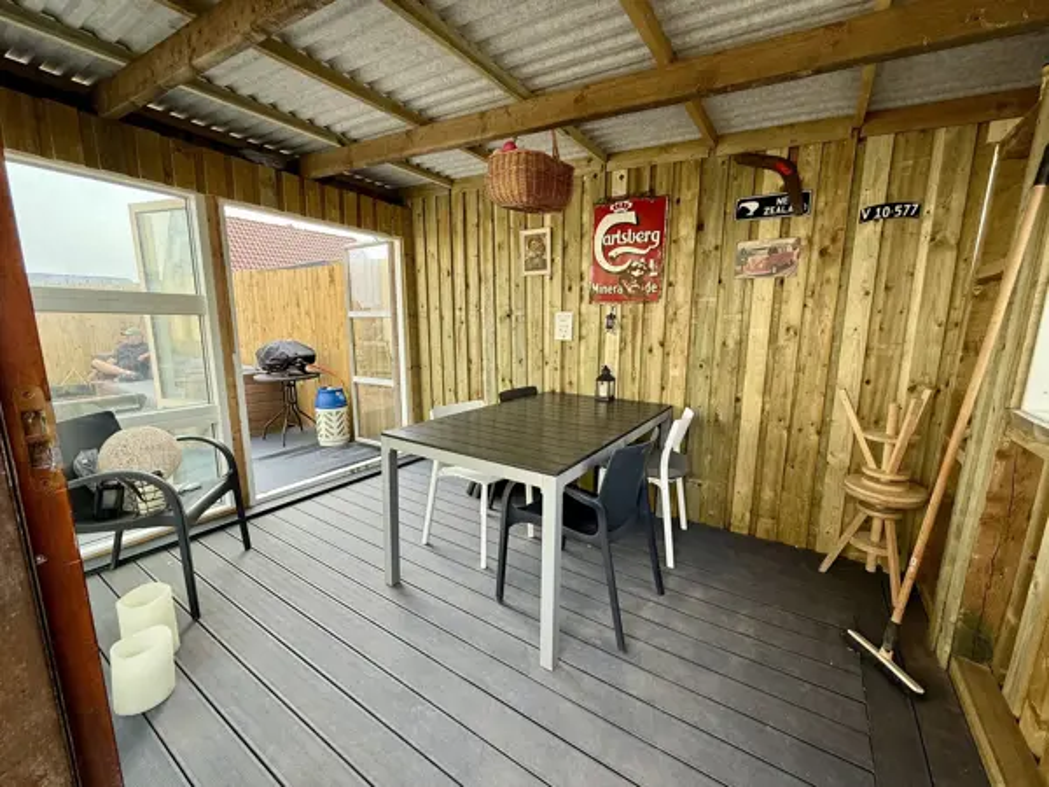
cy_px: 394
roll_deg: -0.3
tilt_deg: -9.7
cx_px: 524
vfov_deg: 85.7
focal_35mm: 14
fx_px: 424
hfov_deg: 102.1
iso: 50
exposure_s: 1/124
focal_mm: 2.22
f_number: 2.2
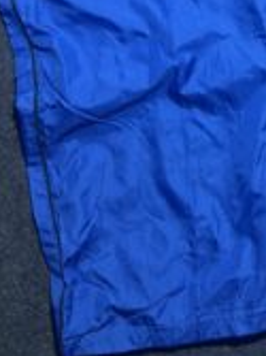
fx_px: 851
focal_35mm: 83
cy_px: -191
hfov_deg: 17.2
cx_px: 285
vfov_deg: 20.1
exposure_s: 1/50
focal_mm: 5.7
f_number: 1.5
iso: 80
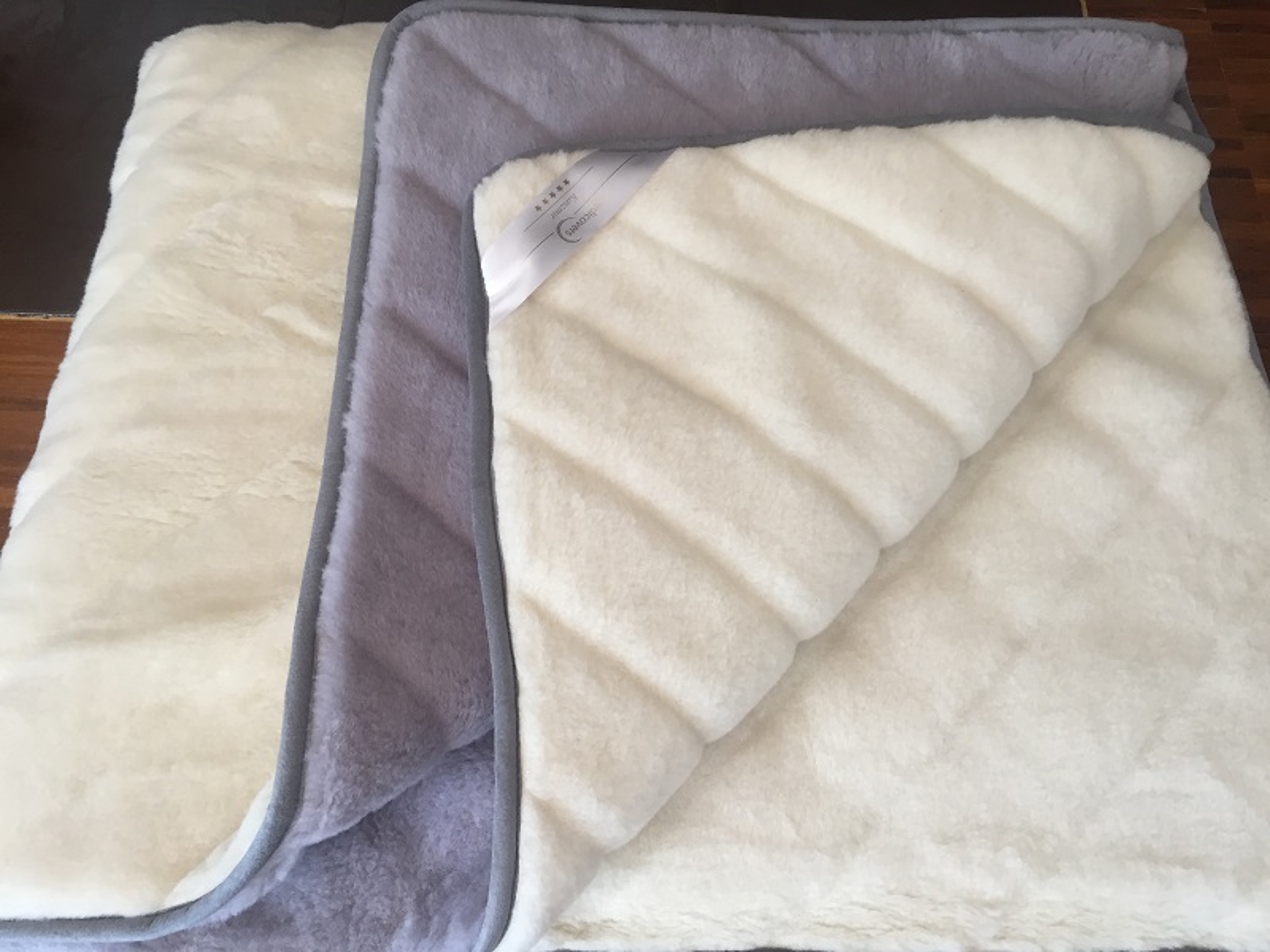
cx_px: 635
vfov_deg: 48.2
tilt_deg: -65.4
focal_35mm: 29
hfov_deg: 61.7
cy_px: 476
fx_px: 1064
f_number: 2.2
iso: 32
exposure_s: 1/33
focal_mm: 4.15
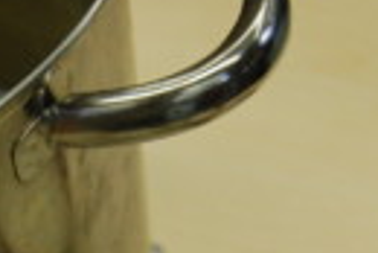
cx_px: -61
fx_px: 2253
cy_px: 397
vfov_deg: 6.3
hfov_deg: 9.5
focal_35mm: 214
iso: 450
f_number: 4.5
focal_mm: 31
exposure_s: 1/60
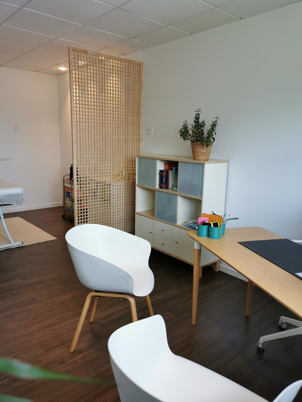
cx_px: 151
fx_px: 314
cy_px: 201
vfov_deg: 65.3
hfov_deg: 51.4
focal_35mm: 27
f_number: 1.8
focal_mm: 5.58
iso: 64
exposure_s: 1/100
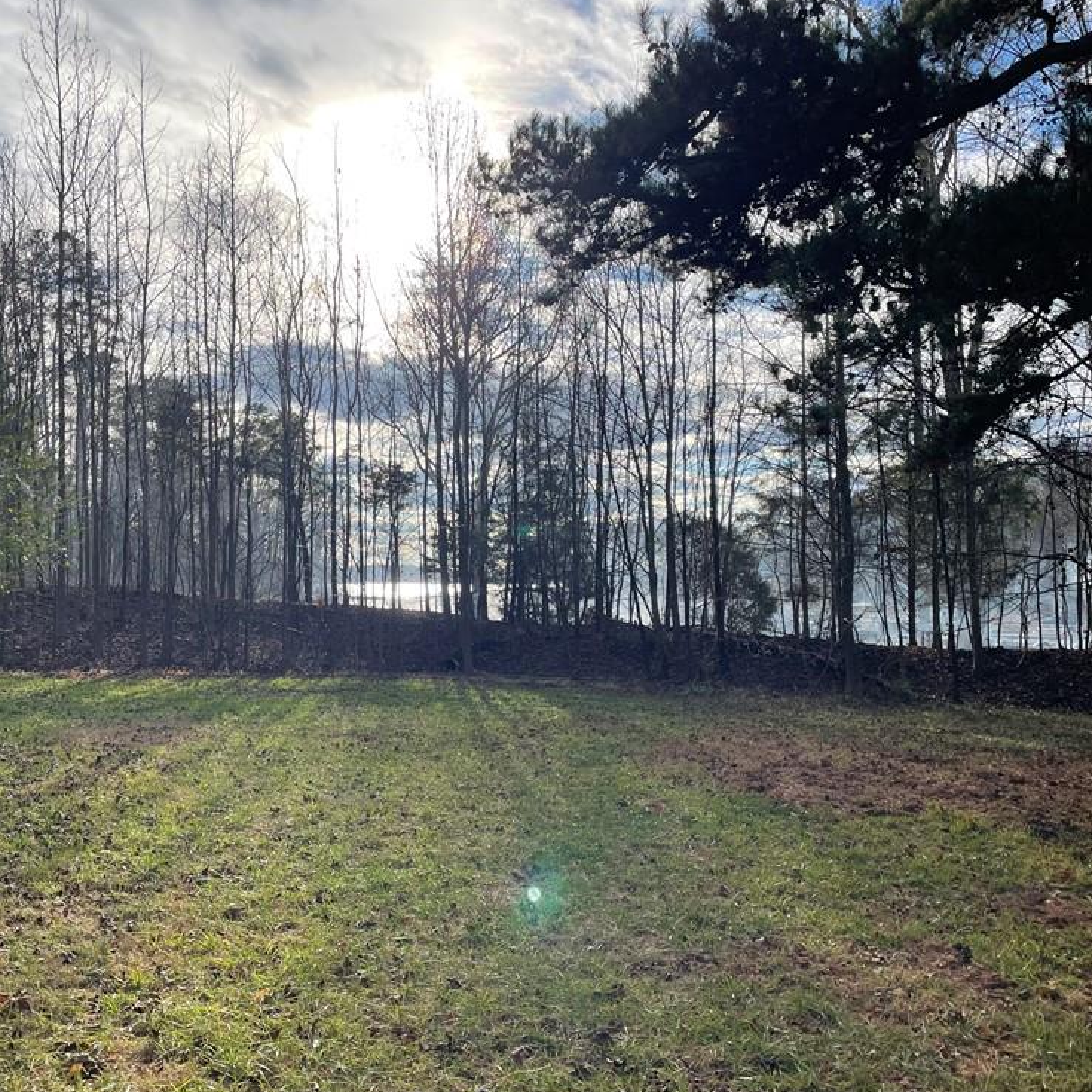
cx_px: 474
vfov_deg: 51.1
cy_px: 560
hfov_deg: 51.0
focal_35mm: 32
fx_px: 1142
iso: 32
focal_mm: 4.2
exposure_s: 1/3205
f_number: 1.6
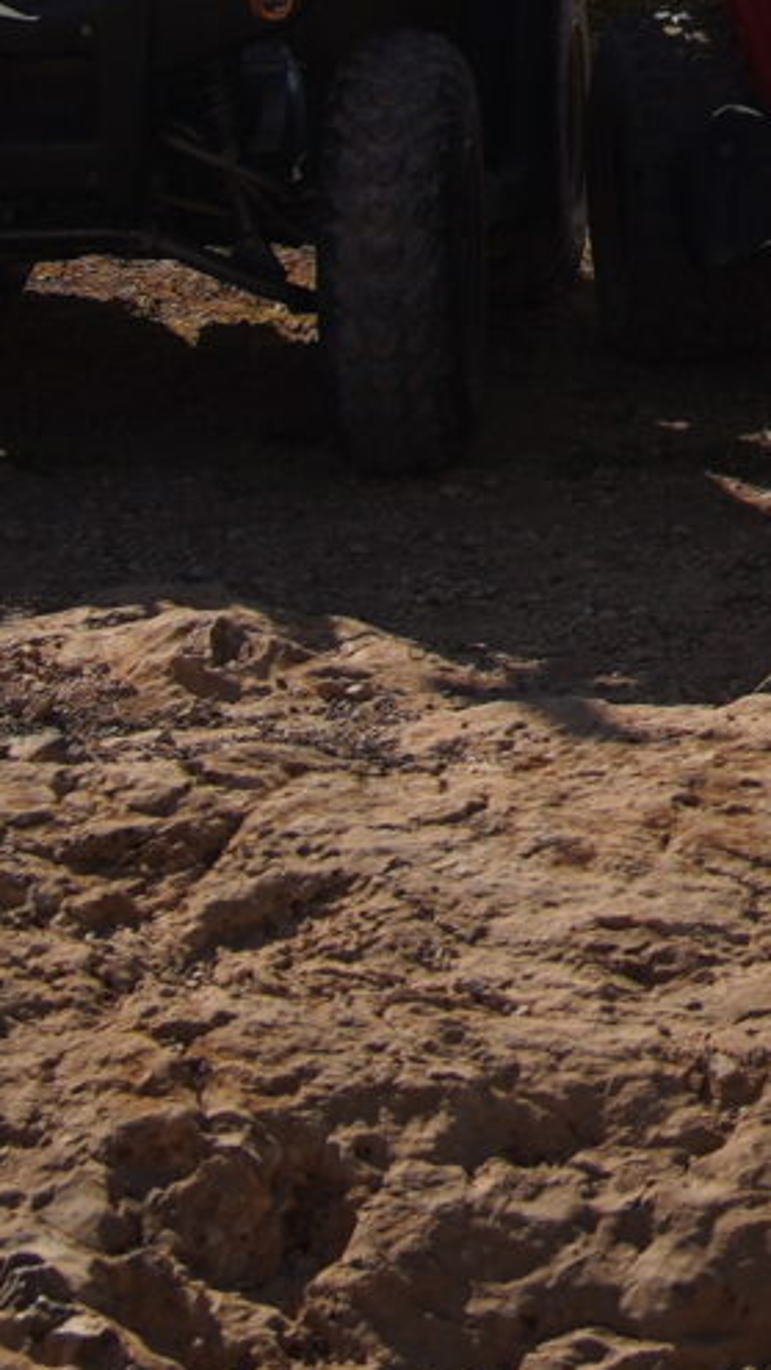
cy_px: -675
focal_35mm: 173
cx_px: 2075
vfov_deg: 11.9
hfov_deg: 6.5
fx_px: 6288
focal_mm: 32
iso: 125
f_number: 6.3
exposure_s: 1/1250
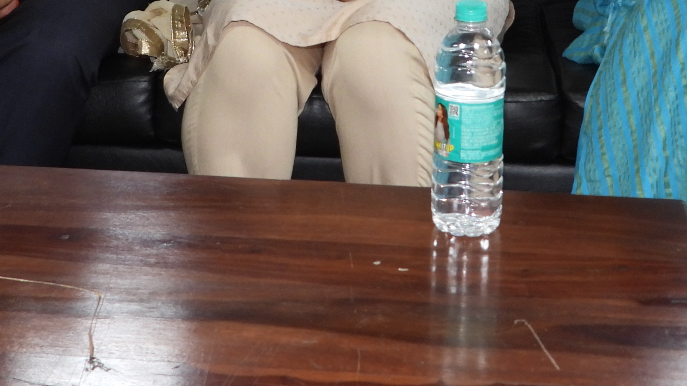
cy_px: -79
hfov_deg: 27.2
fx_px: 1421
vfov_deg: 15.0
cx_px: 344
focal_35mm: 78
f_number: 3.2
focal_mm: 5.8
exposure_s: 1/30
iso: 200
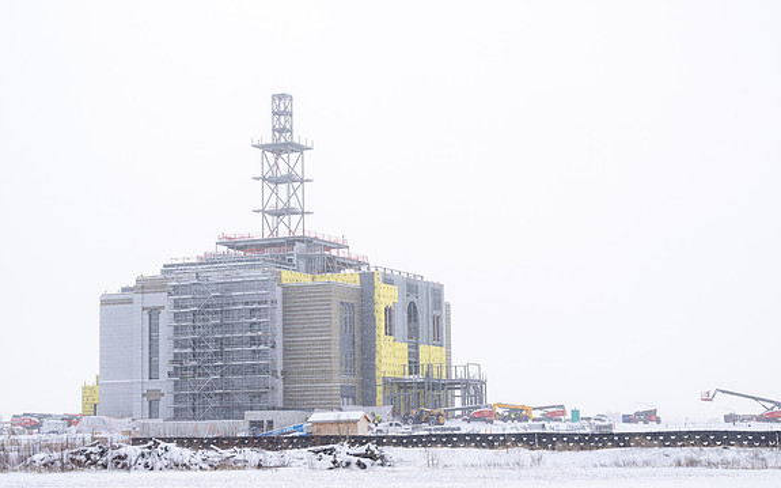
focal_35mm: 72
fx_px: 1532
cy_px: 262
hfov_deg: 28.6
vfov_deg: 18.1
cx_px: 393
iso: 100
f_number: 10
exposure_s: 1/250
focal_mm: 70
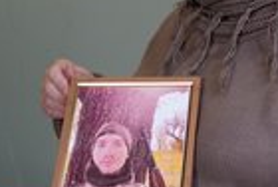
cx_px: 189
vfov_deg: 12.1
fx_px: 882
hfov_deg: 17.9
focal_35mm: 114
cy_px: 55
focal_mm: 40
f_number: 4
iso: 1600
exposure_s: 1/160
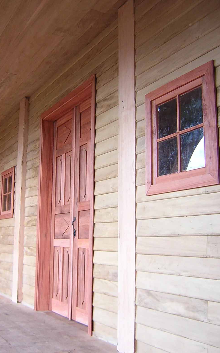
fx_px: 374
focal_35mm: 39
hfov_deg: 32.6
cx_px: 86
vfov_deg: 50.4
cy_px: 176
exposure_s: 1/3.7
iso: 155
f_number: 2.6
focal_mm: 4.7
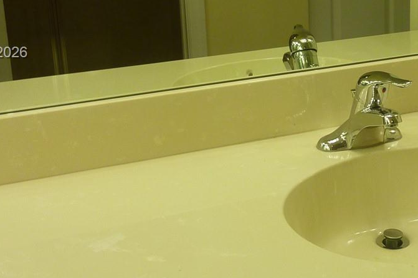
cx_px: 332
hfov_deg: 31.6
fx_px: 720
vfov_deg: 21.6
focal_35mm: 62
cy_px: 53
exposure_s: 1/40
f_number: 3.3
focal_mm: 4.1
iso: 80
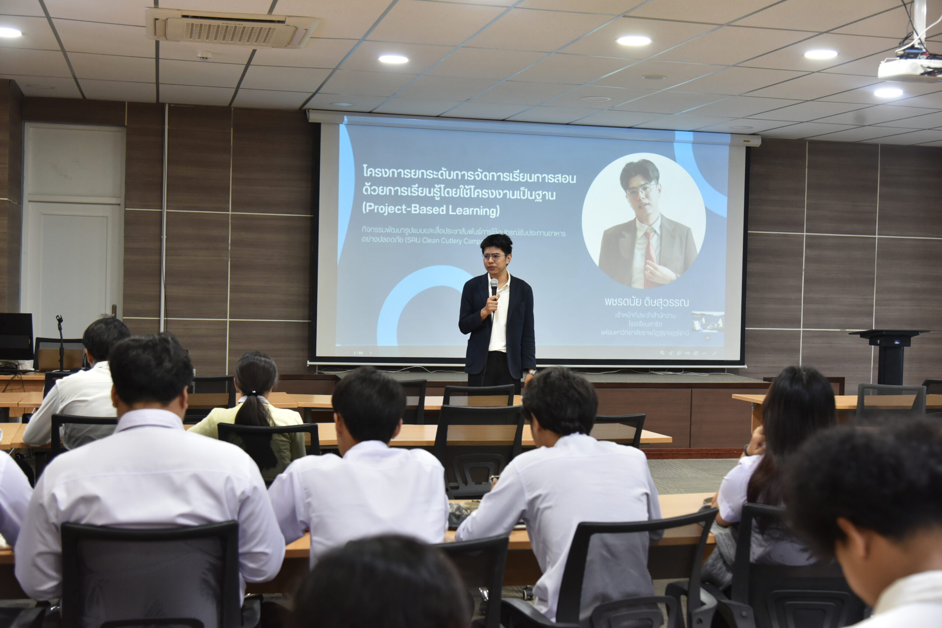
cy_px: 314
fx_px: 1256
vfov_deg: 28.1
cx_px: 471
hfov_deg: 41.1
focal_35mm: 48
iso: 1600
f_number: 4.5
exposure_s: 1/50
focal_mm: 48
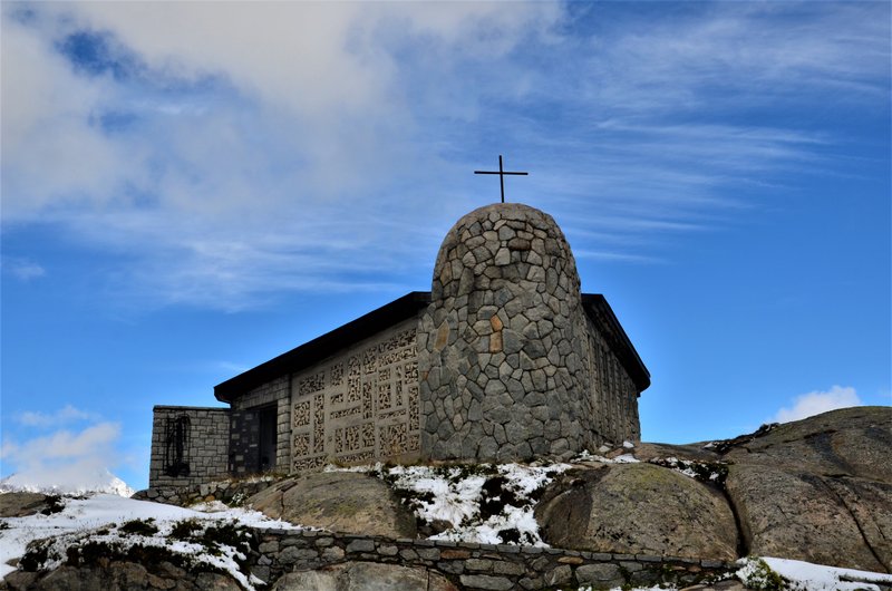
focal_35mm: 38
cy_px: 296
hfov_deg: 51.4
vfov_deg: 35.3
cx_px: 446
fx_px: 927
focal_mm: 25
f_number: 11
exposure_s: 1/400
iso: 320
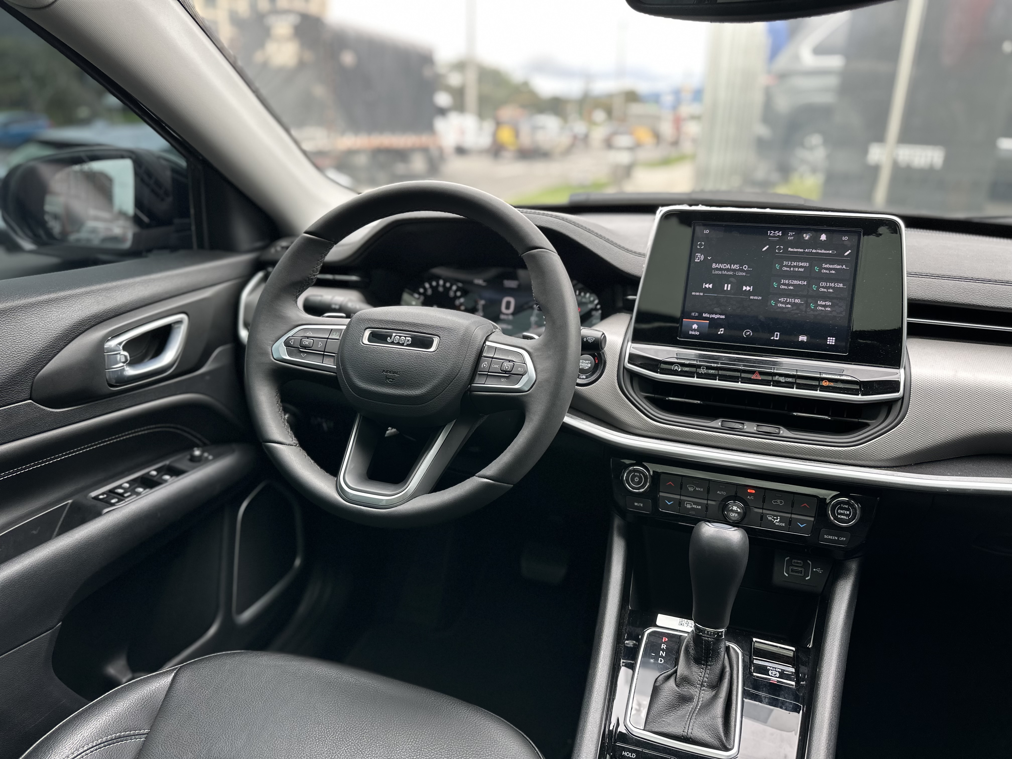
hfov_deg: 71.6
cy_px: 380
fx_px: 702
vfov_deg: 56.8
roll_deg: -2.1
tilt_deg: -19.9
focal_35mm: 24
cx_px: 506
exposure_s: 1/235
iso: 64
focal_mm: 6.86
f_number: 1.78
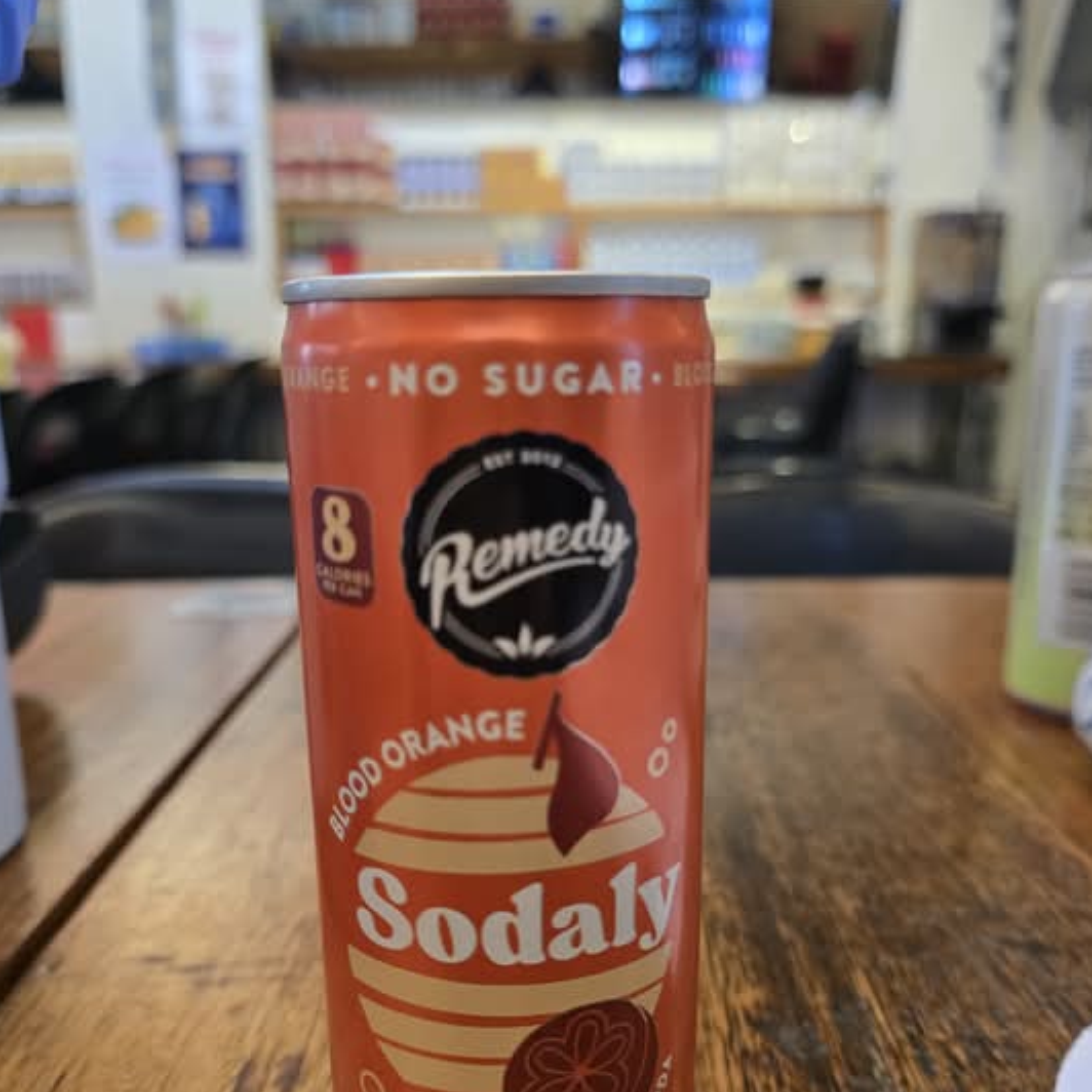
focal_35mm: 28
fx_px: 999
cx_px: 552
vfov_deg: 57.1
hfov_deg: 57.3
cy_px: 613
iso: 800
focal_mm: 6.3
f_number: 1.7
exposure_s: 1/100
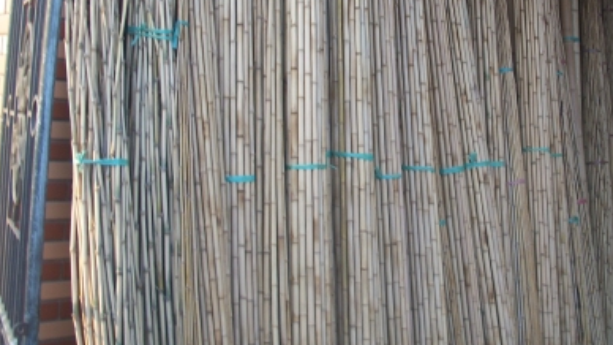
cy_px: 98
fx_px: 959
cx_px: 427
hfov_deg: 35.0
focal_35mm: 59
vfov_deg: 20.3
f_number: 3.1
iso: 80
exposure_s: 1/50
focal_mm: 6.3
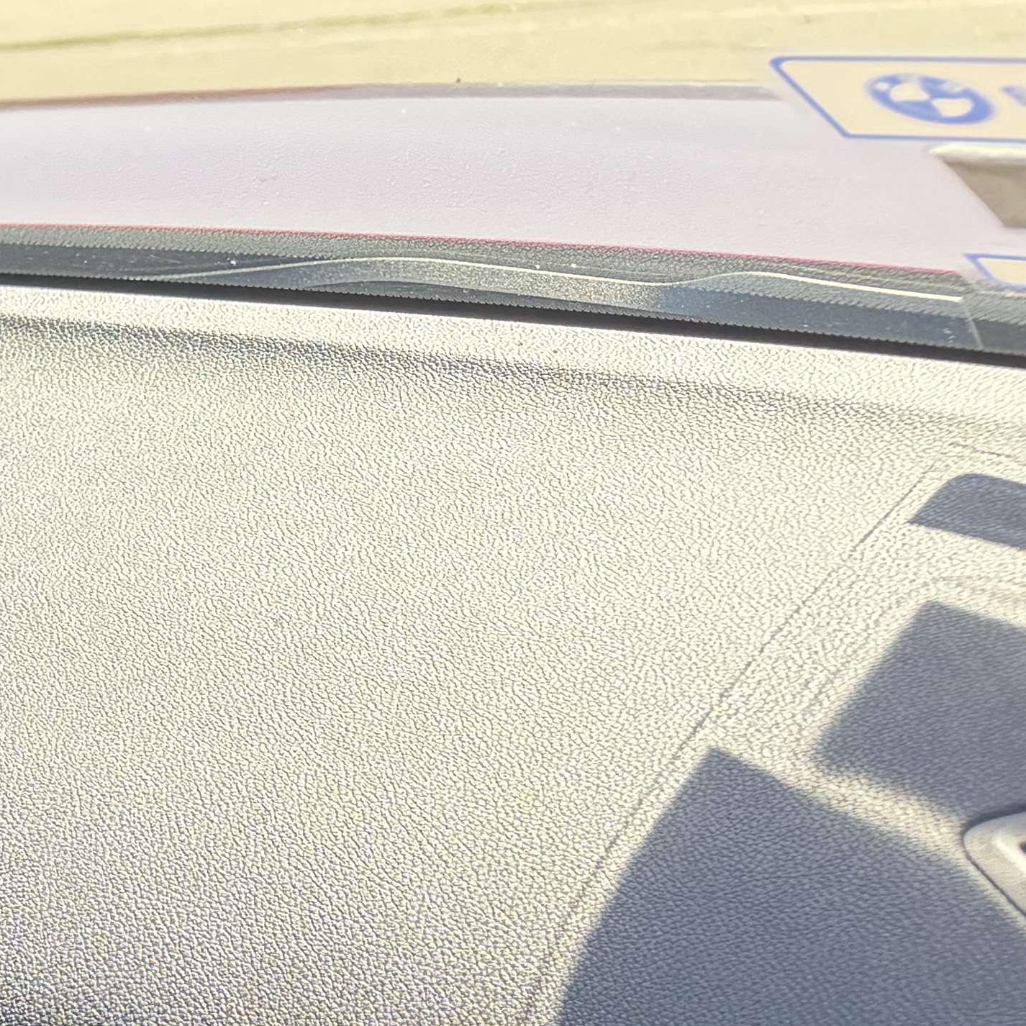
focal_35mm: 85
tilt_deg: -25.6
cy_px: 1368
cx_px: -1025
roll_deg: +9.3
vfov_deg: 18.8
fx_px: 2850
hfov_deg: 16.0
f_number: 1.78
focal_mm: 6.76
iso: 100
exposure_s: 1/702
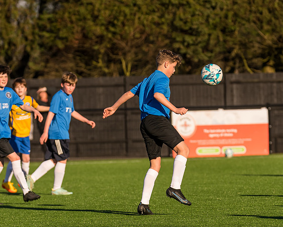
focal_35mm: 403
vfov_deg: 3.8
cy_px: 125
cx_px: 138
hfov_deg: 4.8
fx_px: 3377
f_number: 4
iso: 400
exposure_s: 1/4000
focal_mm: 210
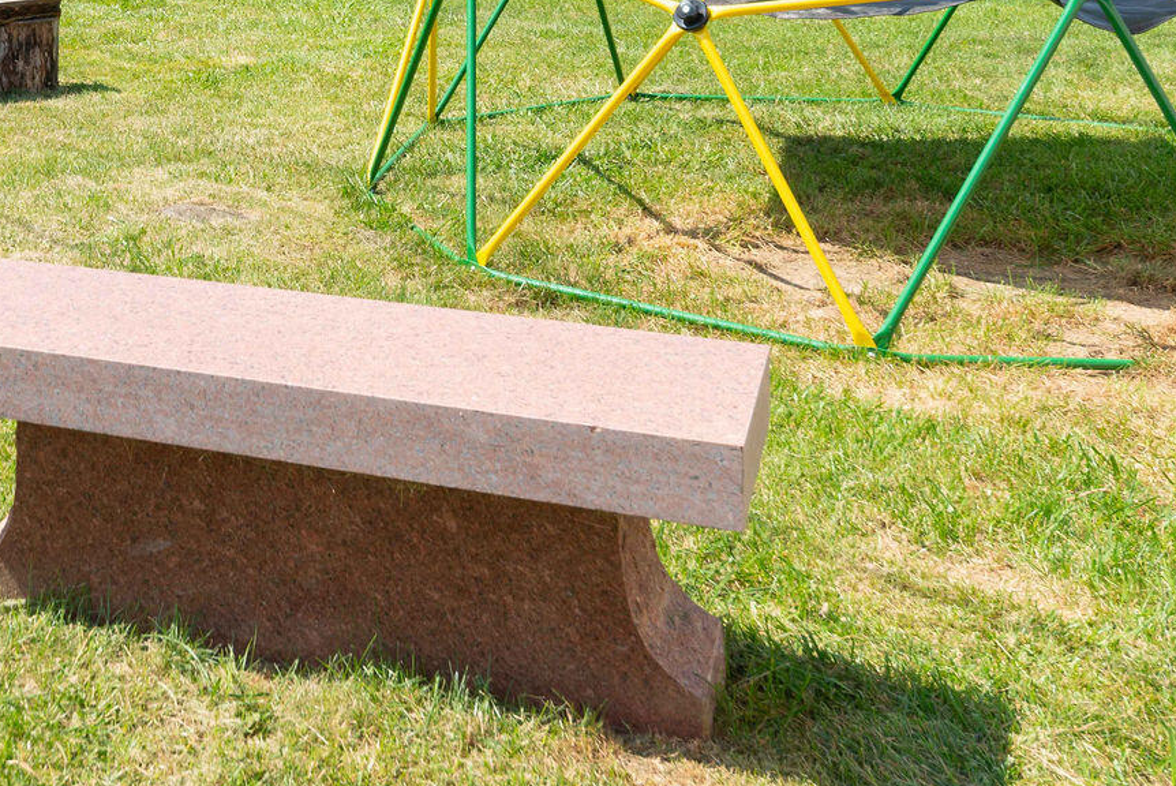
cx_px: 123
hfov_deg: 33.2
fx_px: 1863
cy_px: -100
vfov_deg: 22.4
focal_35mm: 57
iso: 100
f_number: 13
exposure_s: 1/100
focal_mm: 24
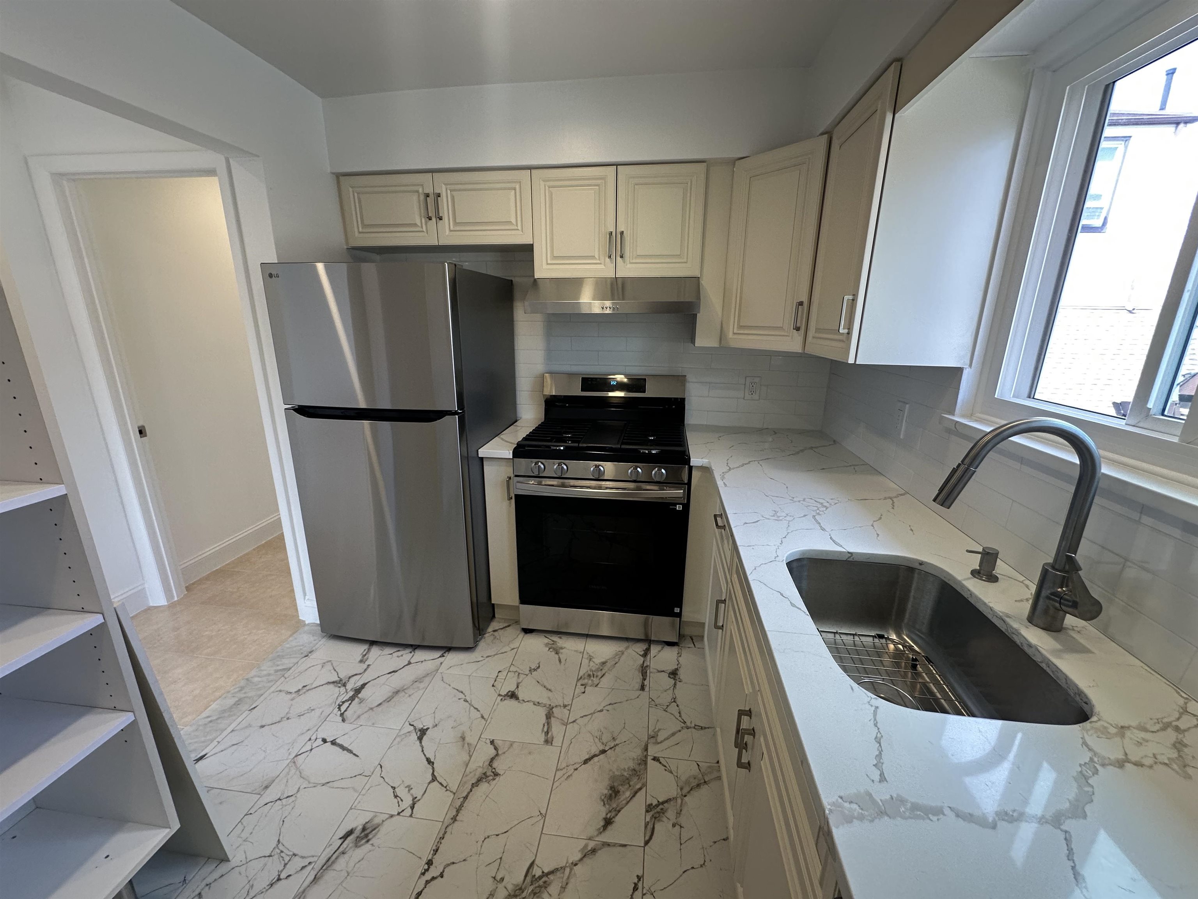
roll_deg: +0.2
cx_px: 599
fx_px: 485
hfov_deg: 102.1
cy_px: 450
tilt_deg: -13.8
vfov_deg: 85.7
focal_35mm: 14
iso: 160
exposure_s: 1/120
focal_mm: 2.22
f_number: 2.2
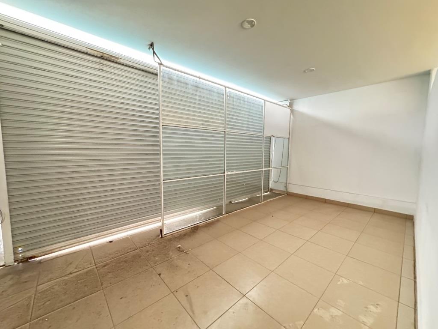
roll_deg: +0.0
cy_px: 164
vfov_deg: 85.7
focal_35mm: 14
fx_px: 177
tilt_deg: -5.0
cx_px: 219
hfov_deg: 102.1
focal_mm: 2.22
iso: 1600
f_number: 2.2
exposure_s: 1/34
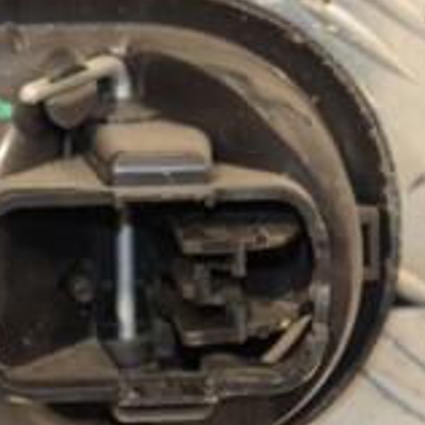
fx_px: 6042
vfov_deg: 4.0
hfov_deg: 4.0
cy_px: 237
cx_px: 0
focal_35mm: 435
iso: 800
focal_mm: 90
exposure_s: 1/200
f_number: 5.6
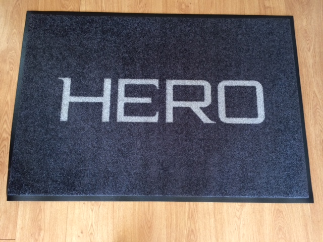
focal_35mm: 29
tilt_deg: -77.3
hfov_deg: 61.7
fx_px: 271
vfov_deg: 48.2
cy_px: 121
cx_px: 162
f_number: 2.2
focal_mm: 4.15
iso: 64
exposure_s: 1/33
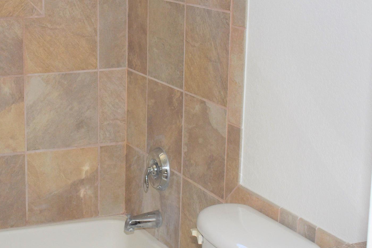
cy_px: 91
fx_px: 796
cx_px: 101
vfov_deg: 17.7
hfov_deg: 26.0
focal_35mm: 77
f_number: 4
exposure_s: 1/60
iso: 720
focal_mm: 24
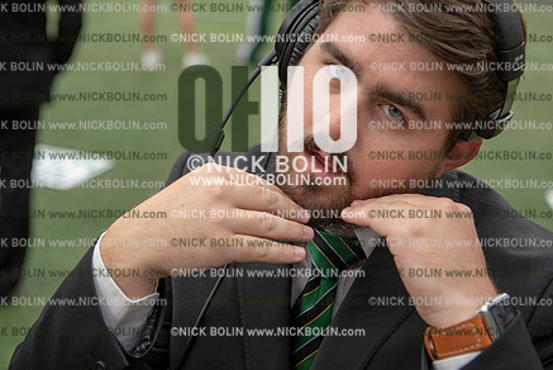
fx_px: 1061
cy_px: 126
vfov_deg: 19.7
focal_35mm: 69
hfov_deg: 29.2
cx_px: 267
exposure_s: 1/500
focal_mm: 52
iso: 250
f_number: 3.5
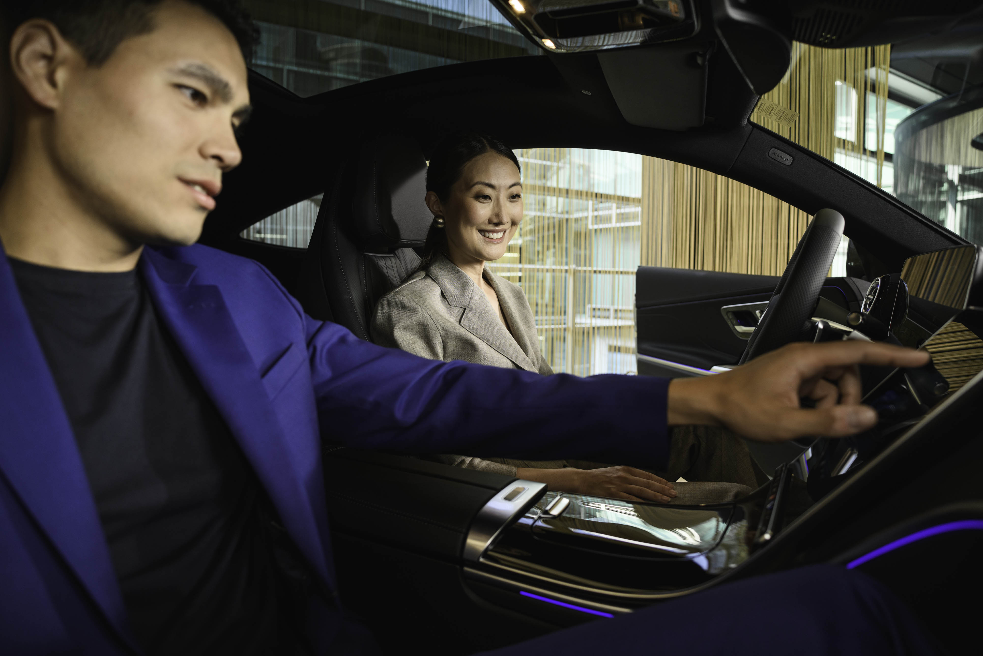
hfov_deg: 84.0
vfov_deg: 61.9
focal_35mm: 20
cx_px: 492
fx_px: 546
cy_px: 328
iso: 500
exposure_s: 1/250
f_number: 2.8
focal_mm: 20
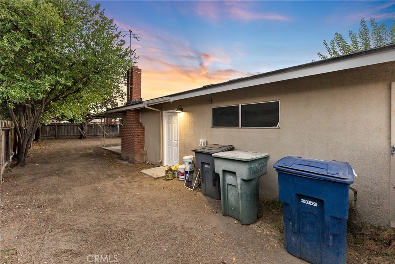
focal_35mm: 14
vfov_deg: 81.2
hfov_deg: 104.2
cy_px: 132
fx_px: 154
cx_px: 198
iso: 1250
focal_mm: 14
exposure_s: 1/160
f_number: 3.5
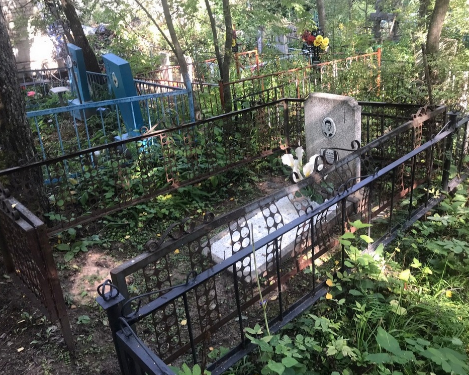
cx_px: 240
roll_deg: +10.6
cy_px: 185
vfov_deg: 48.5
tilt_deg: -27.2
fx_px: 416
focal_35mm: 30
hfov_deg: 58.8
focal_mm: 3.99
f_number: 1.8
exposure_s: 1/50
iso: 25
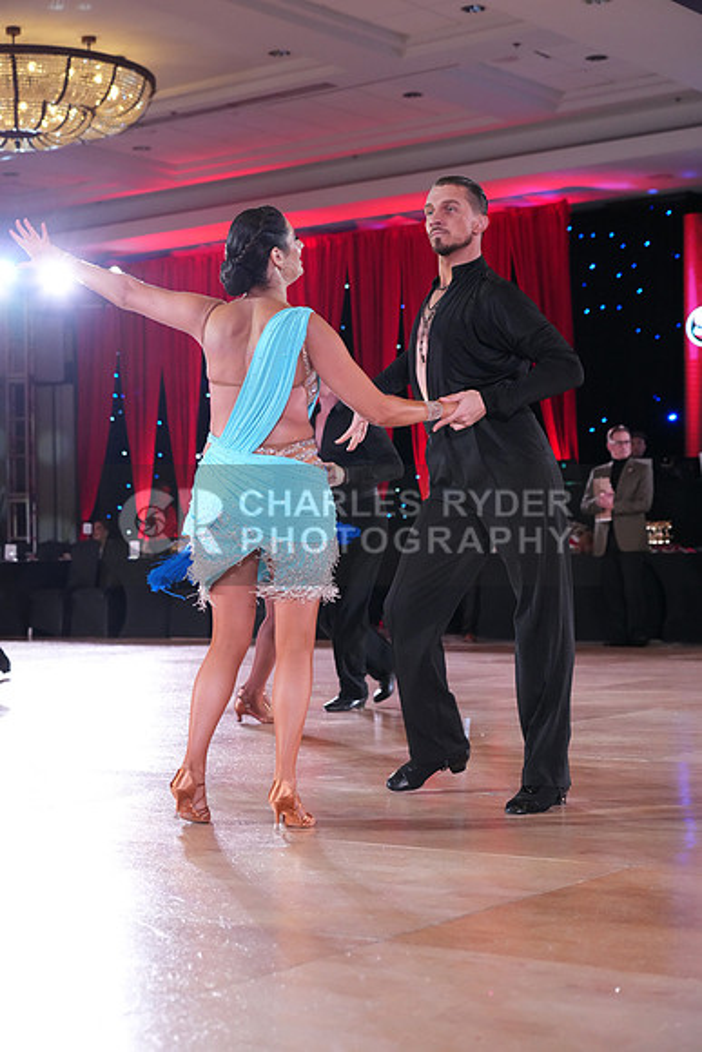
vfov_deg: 32.4
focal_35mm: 62
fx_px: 1812
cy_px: 526
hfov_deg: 21.9
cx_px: 351
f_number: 4
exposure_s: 1/400
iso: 5000
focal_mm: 62
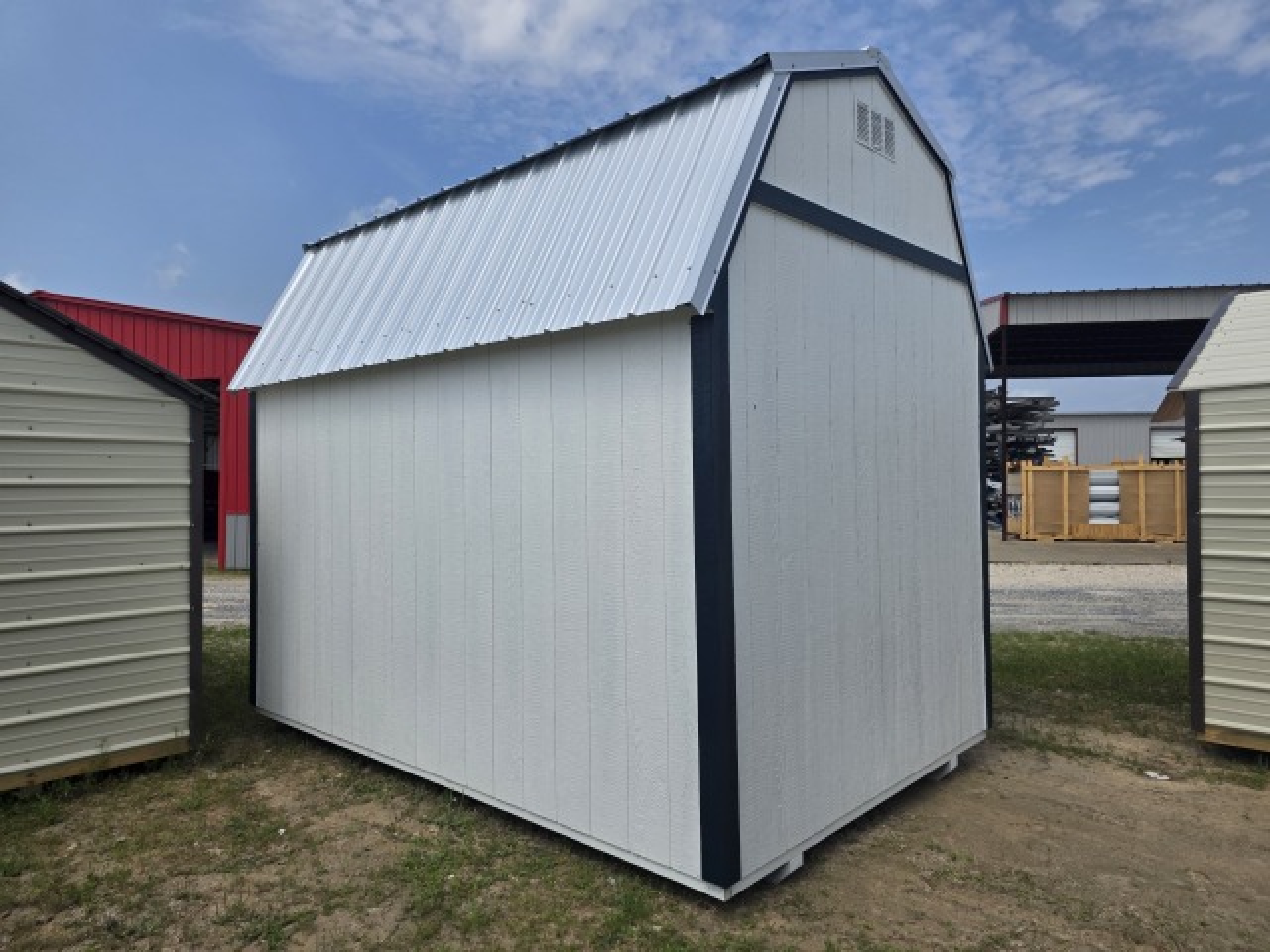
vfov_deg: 58.9
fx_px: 844
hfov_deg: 73.9
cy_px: 476
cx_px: 635
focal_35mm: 23
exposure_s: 1/7944
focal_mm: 6.3
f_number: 1.7
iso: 64
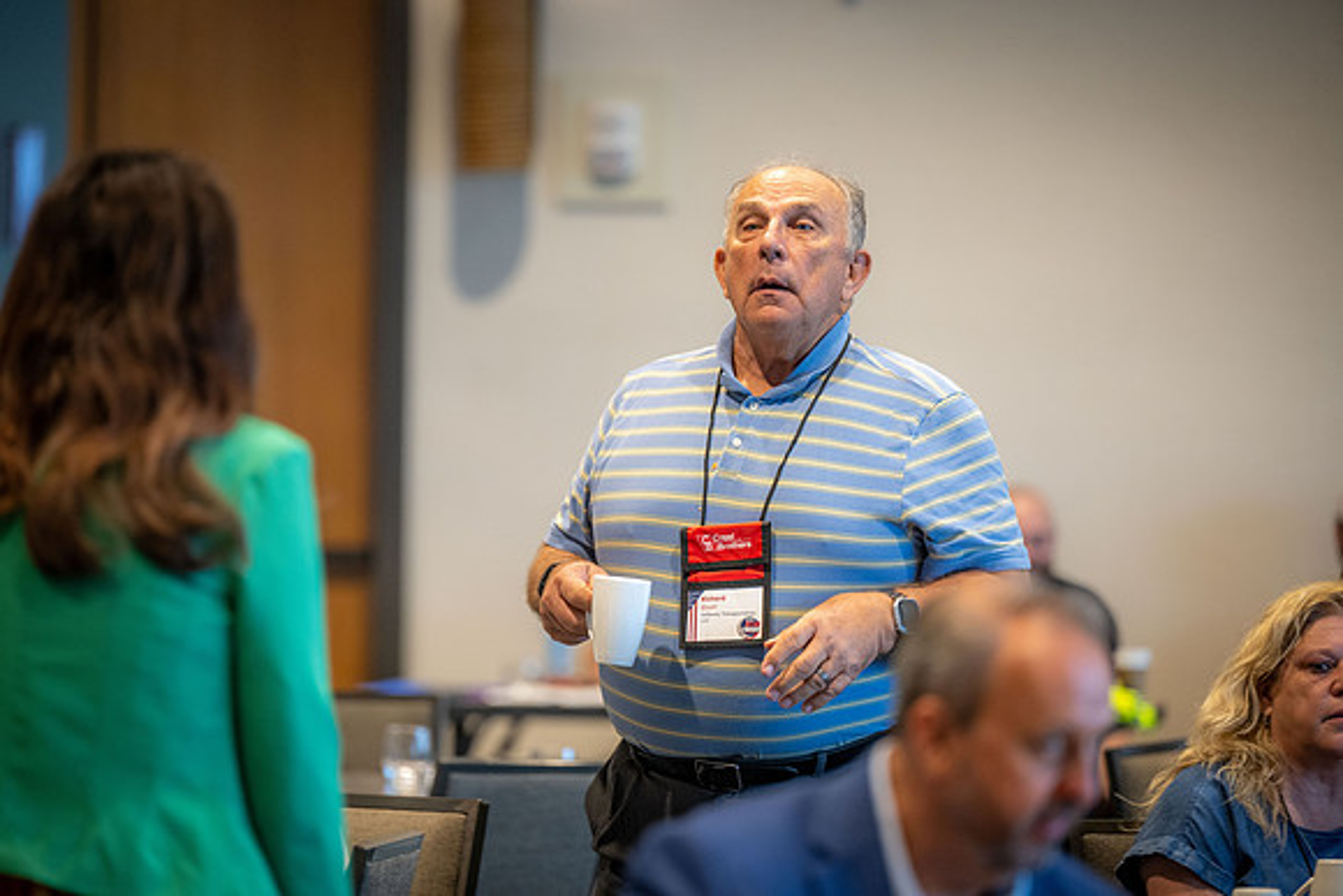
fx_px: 7463
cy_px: 448
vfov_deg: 6.9
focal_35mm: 200
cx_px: 672
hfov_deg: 10.3
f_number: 3.2
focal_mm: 200
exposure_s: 1/160
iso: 1600
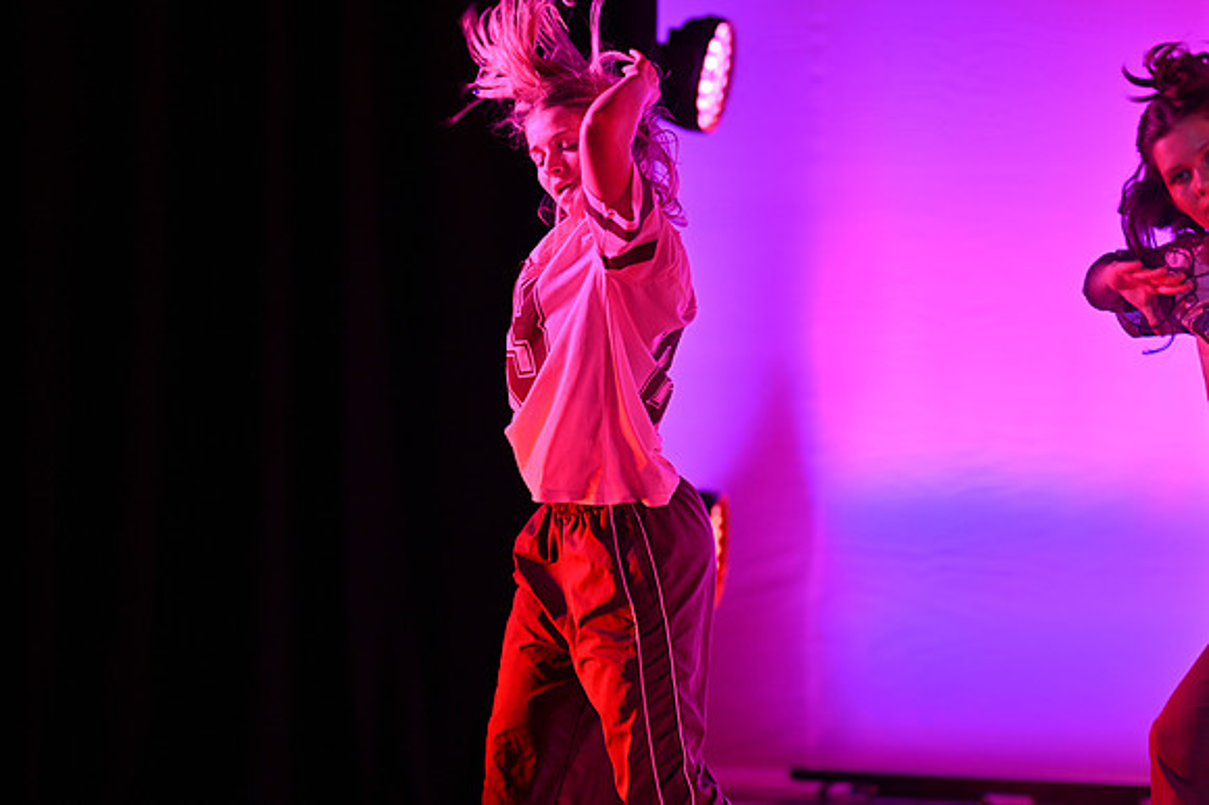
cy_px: 402
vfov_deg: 10.8
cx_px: 604
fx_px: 4262
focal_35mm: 127
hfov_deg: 16.1
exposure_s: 1/800
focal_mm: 85
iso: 64
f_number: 1.2
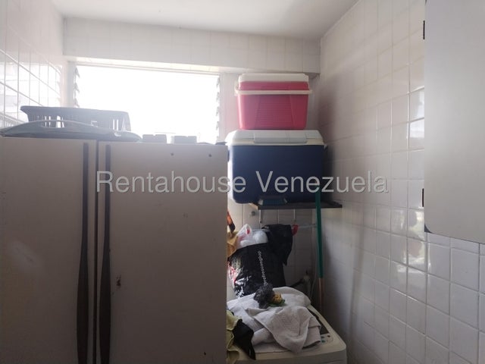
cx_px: 242
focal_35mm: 29
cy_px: 182
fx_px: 406
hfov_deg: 61.7
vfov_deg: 48.2
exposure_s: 1/59.2
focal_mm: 4.75
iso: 103
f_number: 1.8
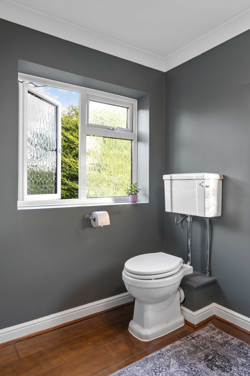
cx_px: 125
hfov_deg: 56.1
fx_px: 235
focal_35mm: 22
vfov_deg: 77.4
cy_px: 188
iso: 200
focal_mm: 22.5
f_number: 16
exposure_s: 1/1.25
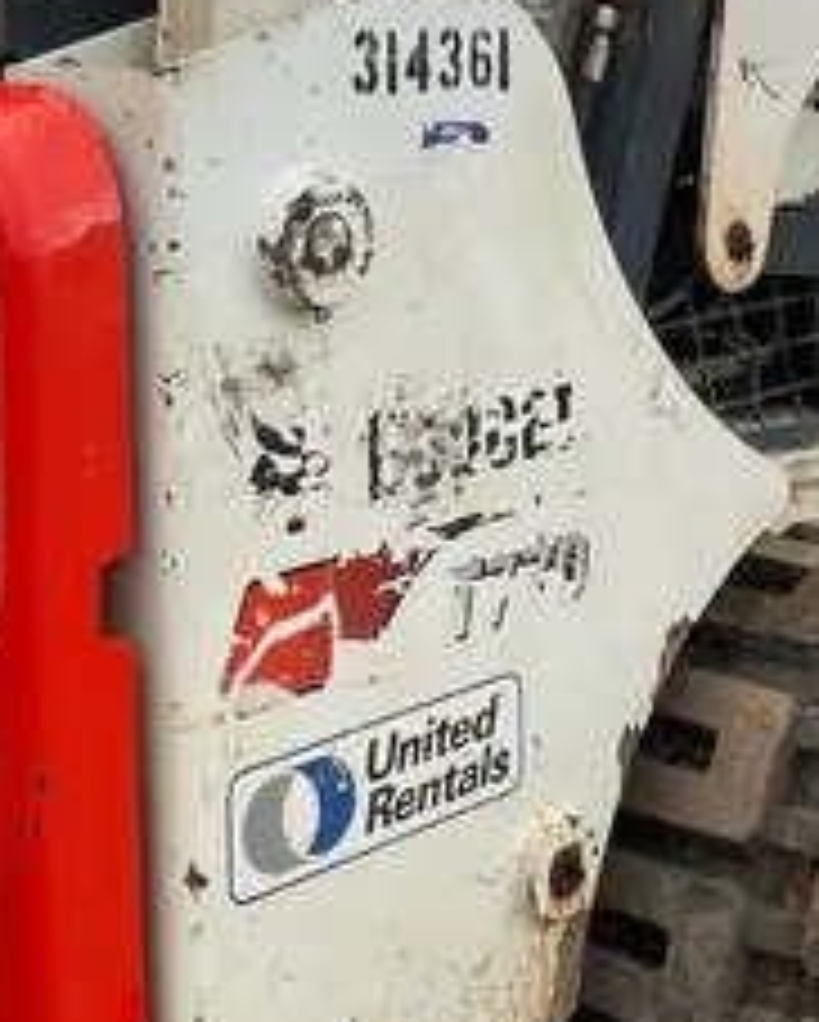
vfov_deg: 22.6
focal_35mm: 82
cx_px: 490
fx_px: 2481
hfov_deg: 18.7
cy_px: 74
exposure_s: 1/376
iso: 50
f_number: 1.6
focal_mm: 4.2
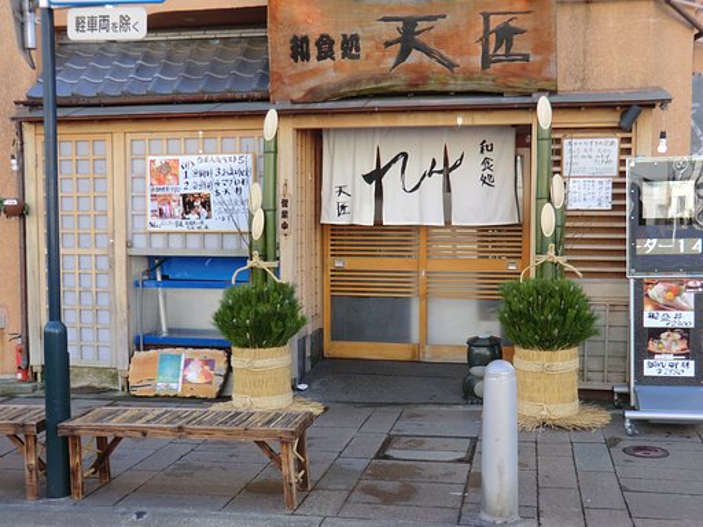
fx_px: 812
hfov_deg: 46.8
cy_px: 264
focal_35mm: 40
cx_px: 352
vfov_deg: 36.0
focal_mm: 7.1
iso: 64
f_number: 3.8
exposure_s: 1/80
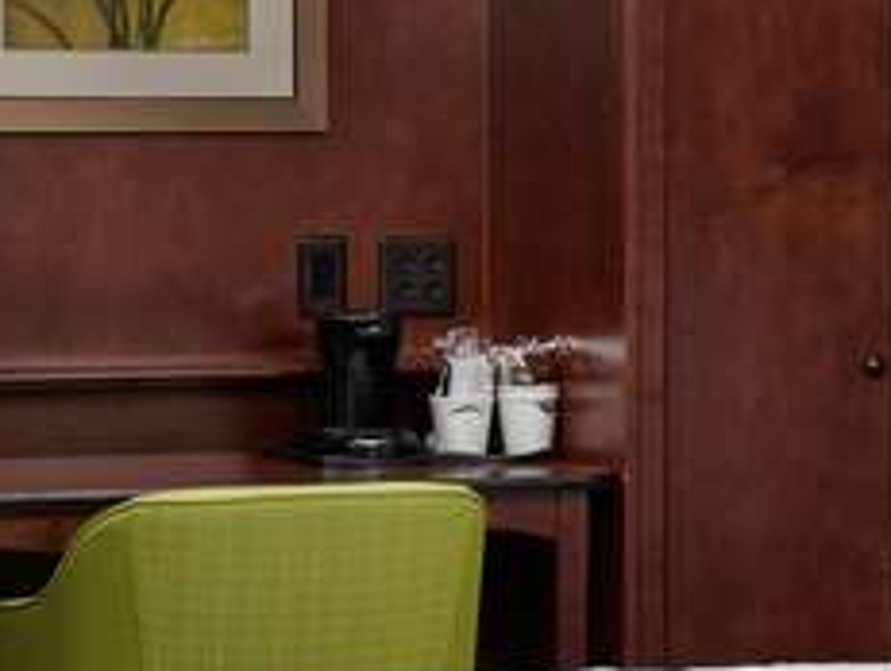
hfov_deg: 14.5
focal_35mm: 136
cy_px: 231
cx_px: 569
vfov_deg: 10.9
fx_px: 3506
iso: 200
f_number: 8
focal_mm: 32
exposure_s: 1/250
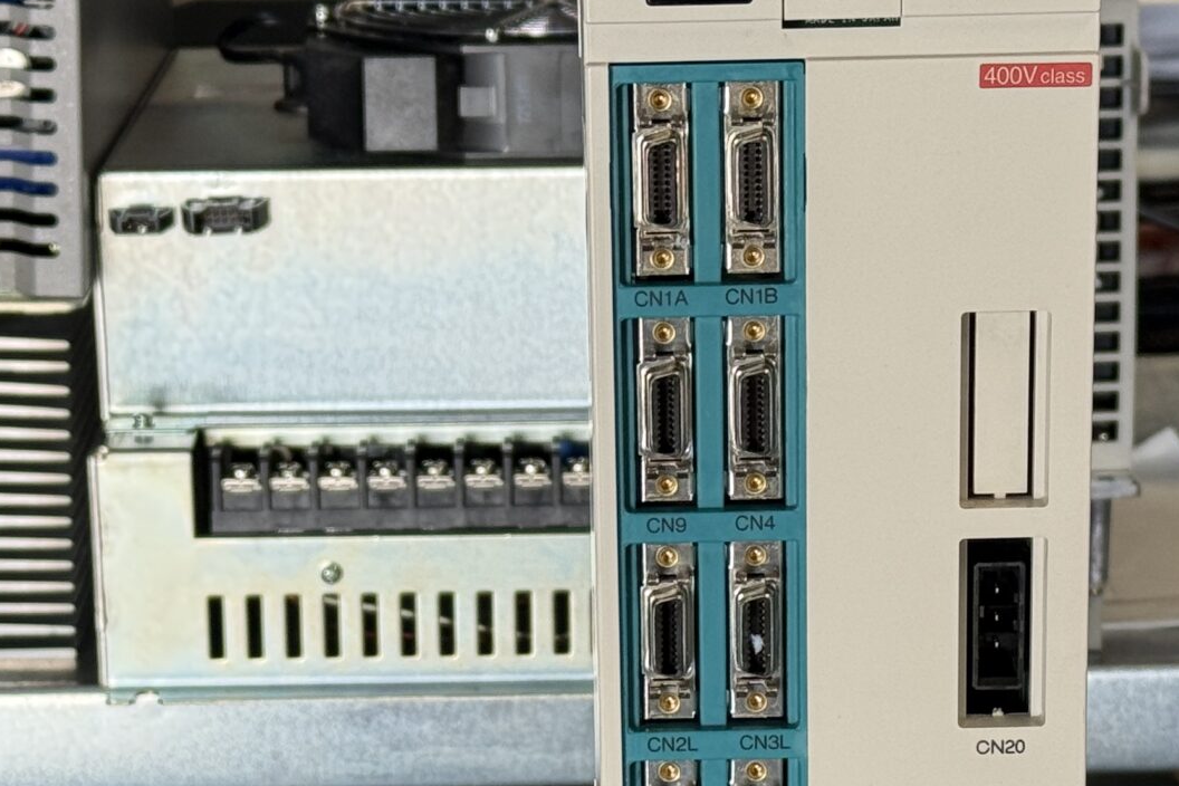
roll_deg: +0.3
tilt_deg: -18.5
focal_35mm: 121
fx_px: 3962
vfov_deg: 11.2
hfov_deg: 16.9
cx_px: 601
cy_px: 732
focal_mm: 6.76
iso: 50
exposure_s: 1/100
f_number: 1.78
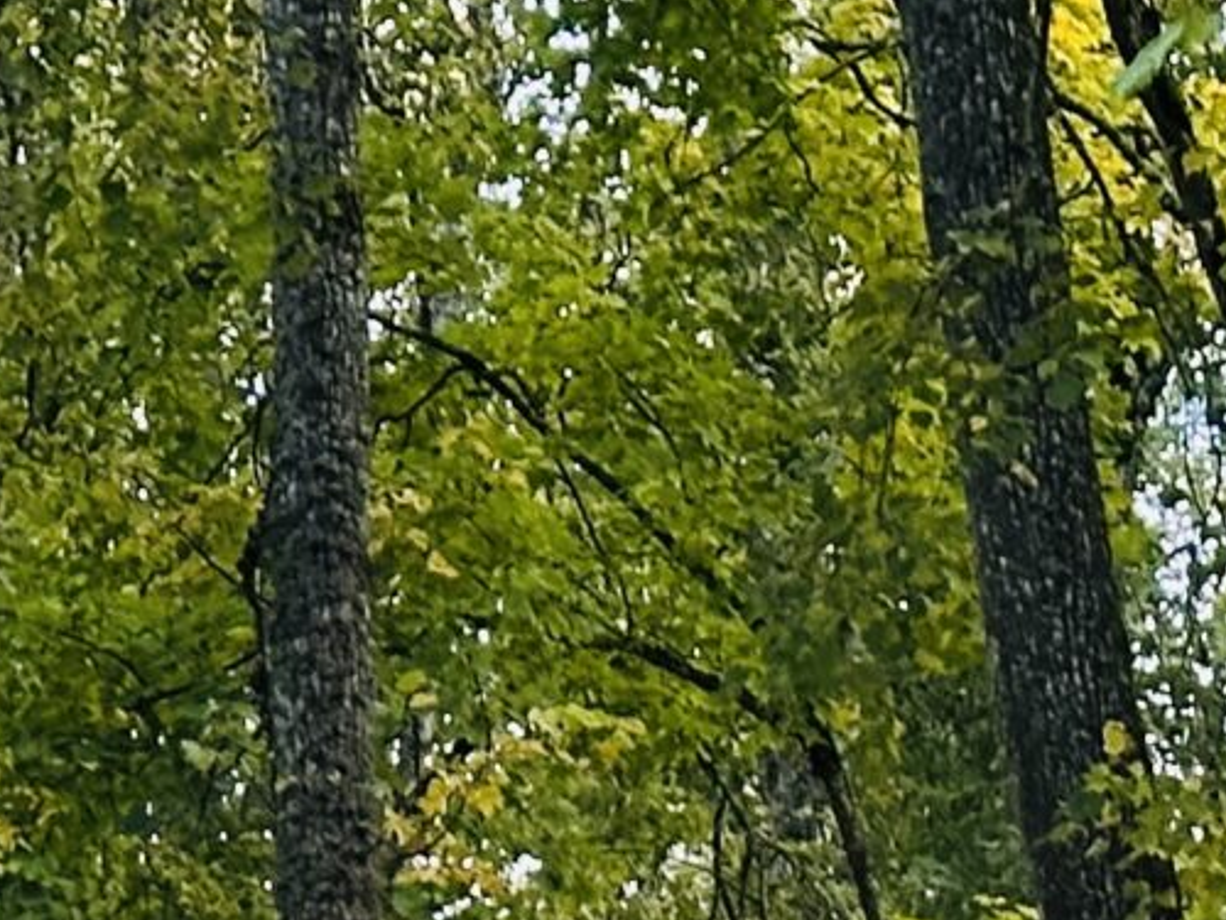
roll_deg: -1.2
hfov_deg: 7.9
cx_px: -586
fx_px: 8713
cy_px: 2147
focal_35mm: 246
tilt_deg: +0.4
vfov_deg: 5.8
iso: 500
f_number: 1.78
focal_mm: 6.86
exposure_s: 1/25
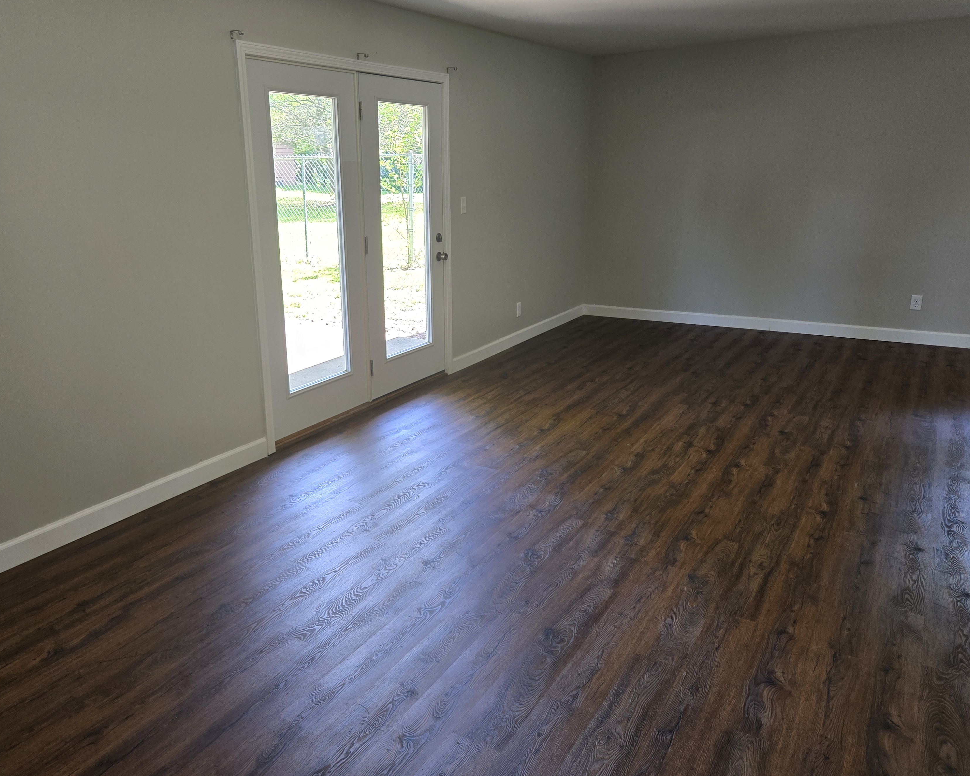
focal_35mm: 27
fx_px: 775
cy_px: 366
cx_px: 426
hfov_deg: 63.8
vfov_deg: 53.2
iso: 64
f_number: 1.8
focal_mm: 5.4
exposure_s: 1/60
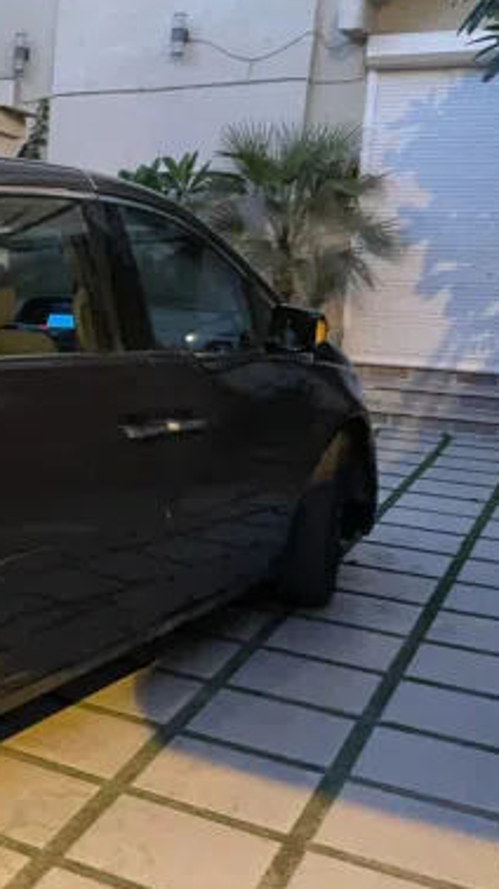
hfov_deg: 21.4
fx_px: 1132
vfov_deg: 42.9
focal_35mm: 48
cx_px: -221
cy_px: 442
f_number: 1.6
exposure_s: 1/25
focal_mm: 4.2
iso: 800
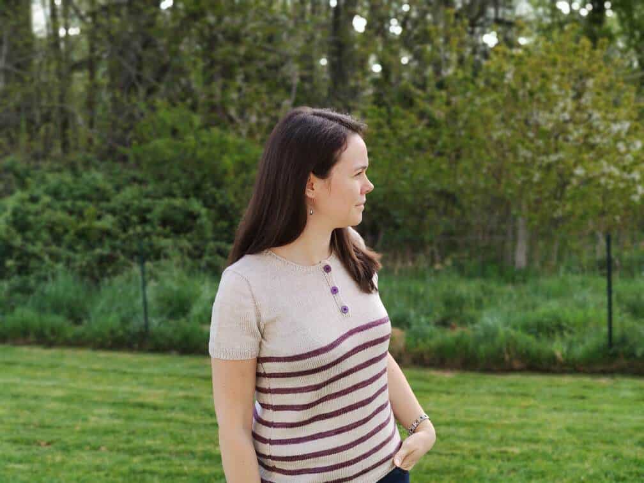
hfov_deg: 45.8
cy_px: 242
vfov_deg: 35.1
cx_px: 322
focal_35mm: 41
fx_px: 763
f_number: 2
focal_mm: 8.16
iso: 100
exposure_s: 1/387
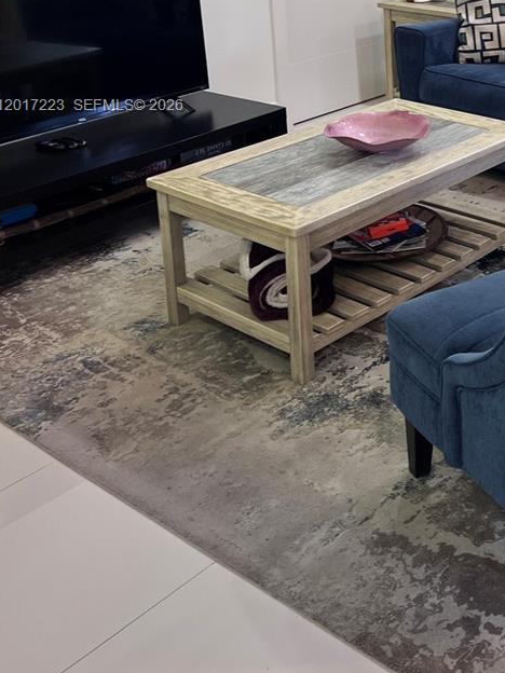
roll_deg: +1.2
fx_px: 973
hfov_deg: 27.9
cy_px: 107
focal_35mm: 50
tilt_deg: -12.2
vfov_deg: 36.5
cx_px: 469
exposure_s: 1/60
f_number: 1.5
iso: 80
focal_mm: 5.7
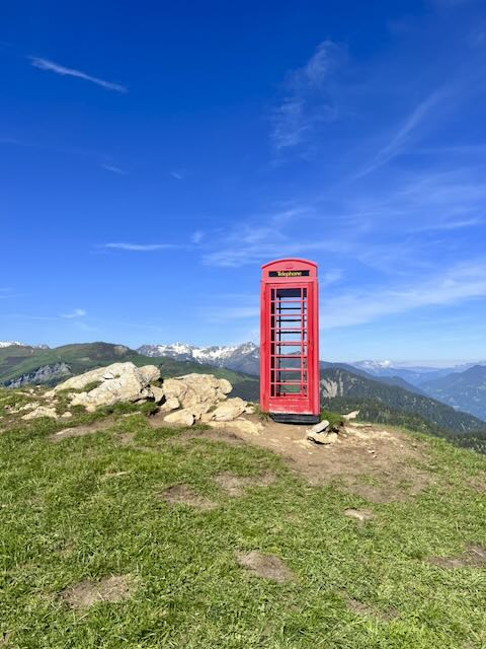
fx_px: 487
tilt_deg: +4.8
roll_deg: +0.4
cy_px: 324
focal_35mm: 26
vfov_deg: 67.3
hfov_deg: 53.1
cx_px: 243
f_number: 1.5
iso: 50
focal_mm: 5.7
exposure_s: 1/5319
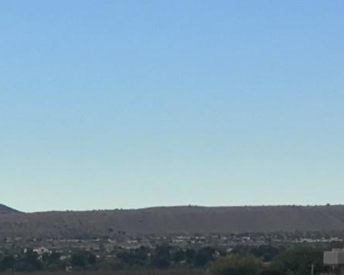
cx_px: -497
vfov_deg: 7.9
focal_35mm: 192
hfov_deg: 9.0
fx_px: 1956
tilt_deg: -4.4
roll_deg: +1.7
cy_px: 440
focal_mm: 4.15
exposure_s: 1/1425
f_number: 2.2
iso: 25
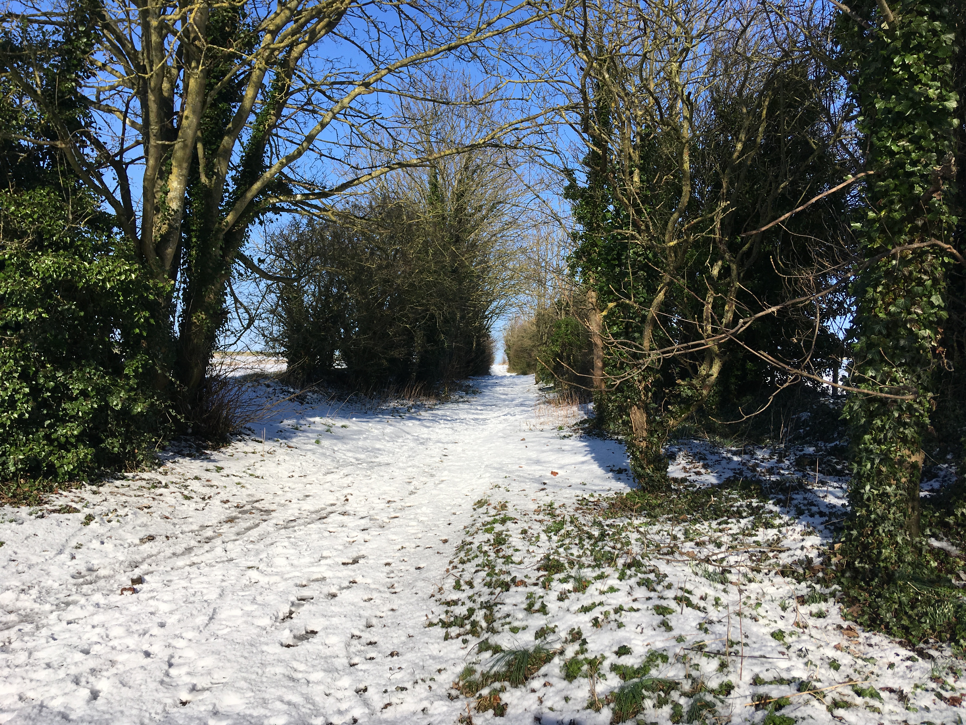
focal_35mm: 29
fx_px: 809
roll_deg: -1.8
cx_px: 483
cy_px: 362
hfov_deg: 61.7
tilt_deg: +1.7
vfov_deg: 48.2
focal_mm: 4.15
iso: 25
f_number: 2.2
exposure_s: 1/1923
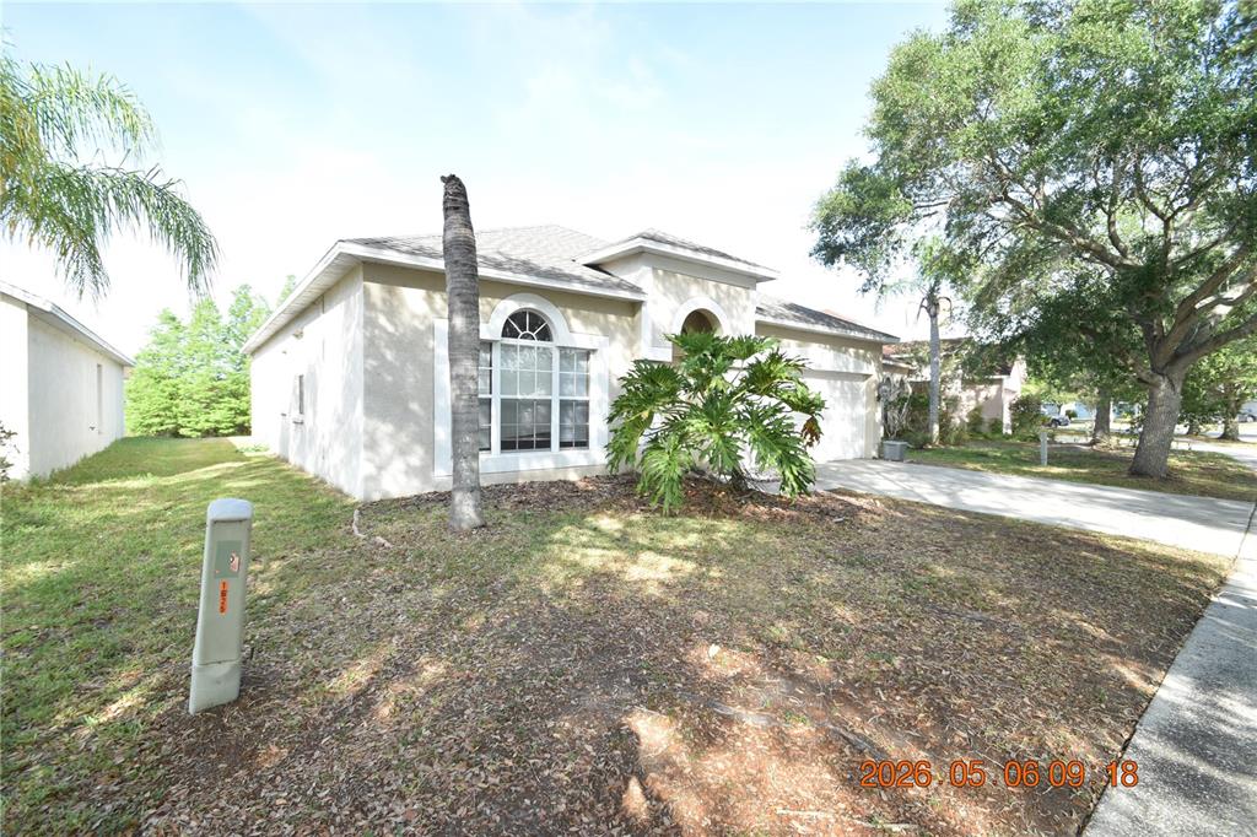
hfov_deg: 100.4
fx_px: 524
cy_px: 418
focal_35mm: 15
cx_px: 628
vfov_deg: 77.3
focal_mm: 10
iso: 360
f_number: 8
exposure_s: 1/250
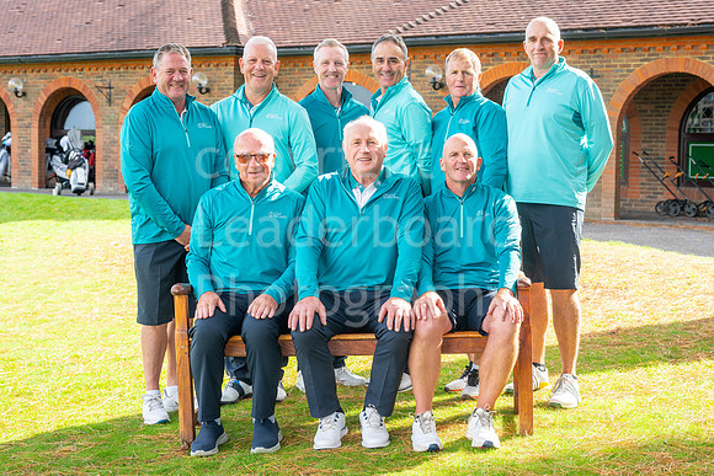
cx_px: 366
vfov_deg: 23.4
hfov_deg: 34.5
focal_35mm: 58
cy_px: 221
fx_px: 1149
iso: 200
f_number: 5.6
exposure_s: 1/200
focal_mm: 54
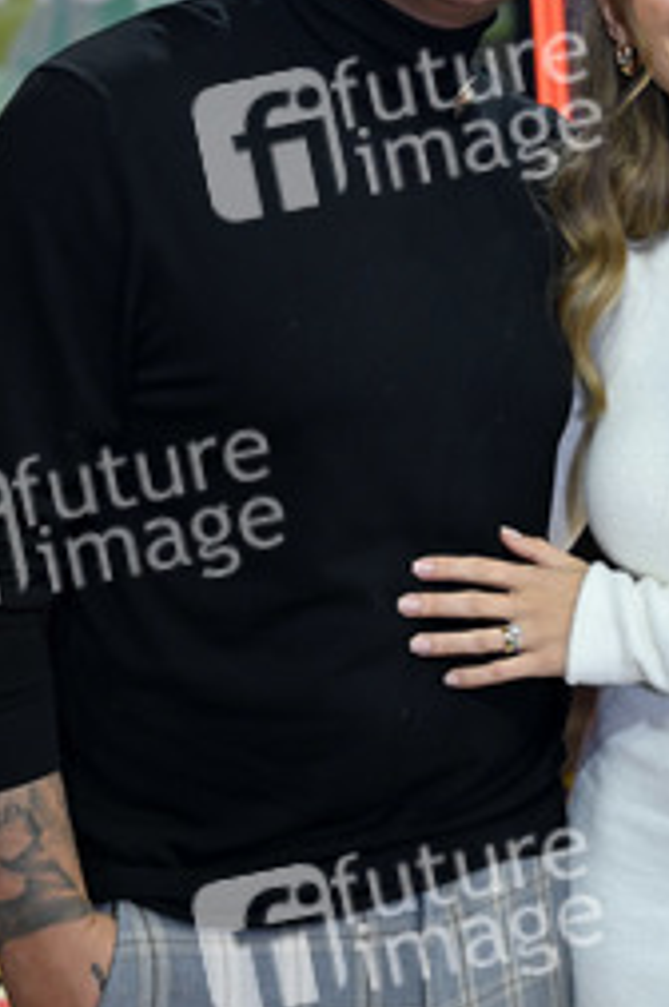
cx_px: 514
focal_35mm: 76
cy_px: 326
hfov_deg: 17.8
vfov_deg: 26.5
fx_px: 2124
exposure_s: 1/200
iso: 1000
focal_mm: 48
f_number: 4
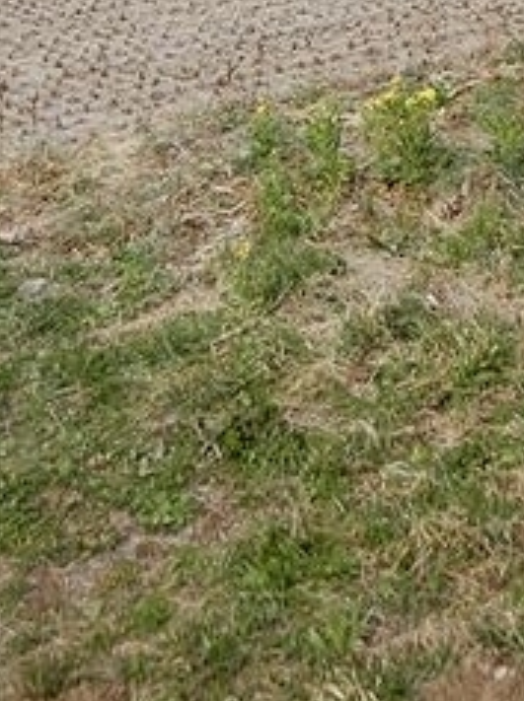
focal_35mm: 71
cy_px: -316
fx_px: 1437
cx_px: 466
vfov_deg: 22.9
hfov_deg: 20.3
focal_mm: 4.3
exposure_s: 1/500
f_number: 3.4
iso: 80
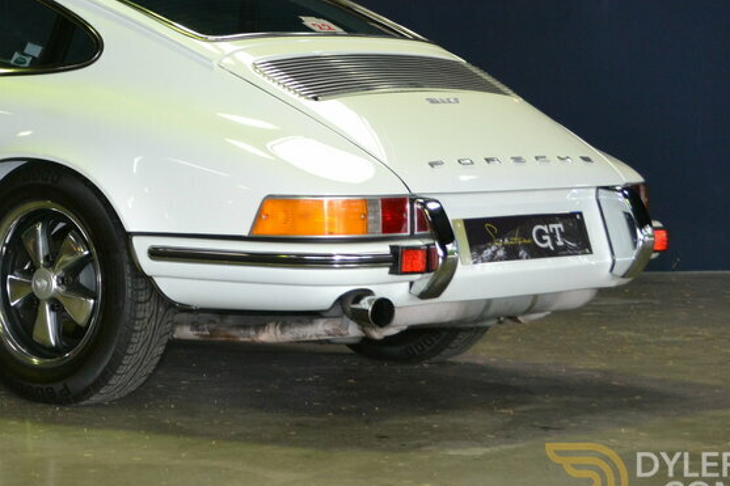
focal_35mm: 113
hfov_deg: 17.6
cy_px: 9
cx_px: -31
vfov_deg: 12.0
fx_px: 2292
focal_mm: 35
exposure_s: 1/60
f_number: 5
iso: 560
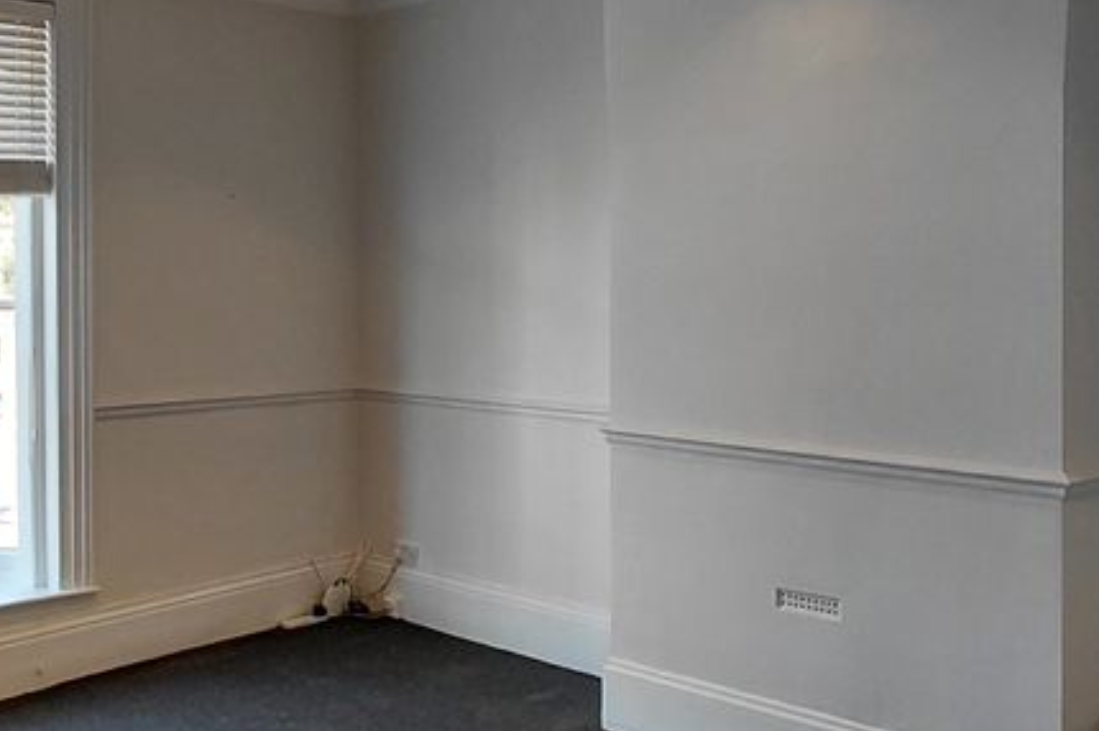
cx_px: 325
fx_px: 1312
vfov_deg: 31.1
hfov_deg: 44.5
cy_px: 308
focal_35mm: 43
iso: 80
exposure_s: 1/100
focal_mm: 1.64
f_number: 2.2
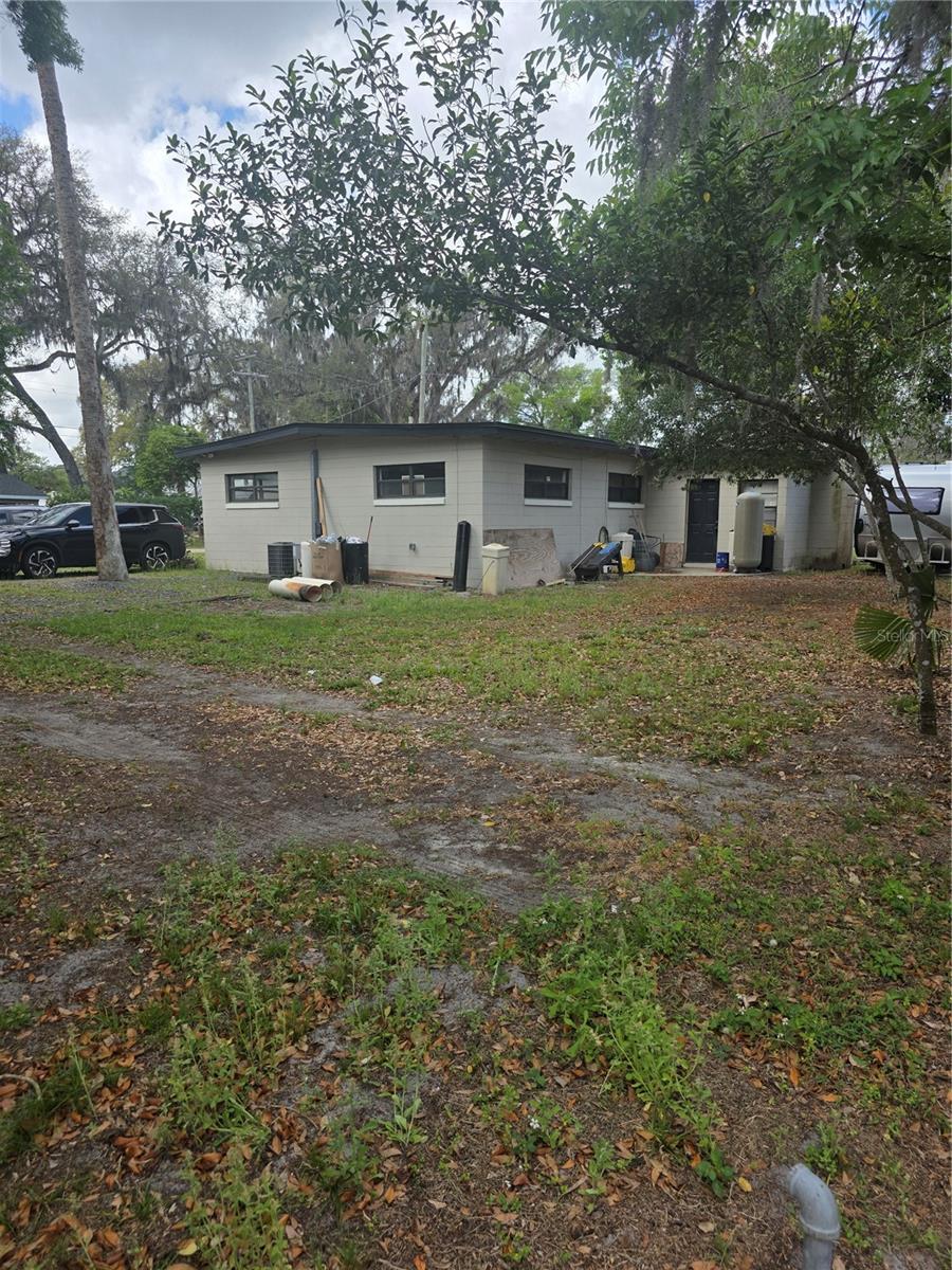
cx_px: 476
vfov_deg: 73.9
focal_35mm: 23
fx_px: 843
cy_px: 635
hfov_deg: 58.9
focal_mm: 6.3
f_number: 1.7
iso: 80
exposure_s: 1/2686
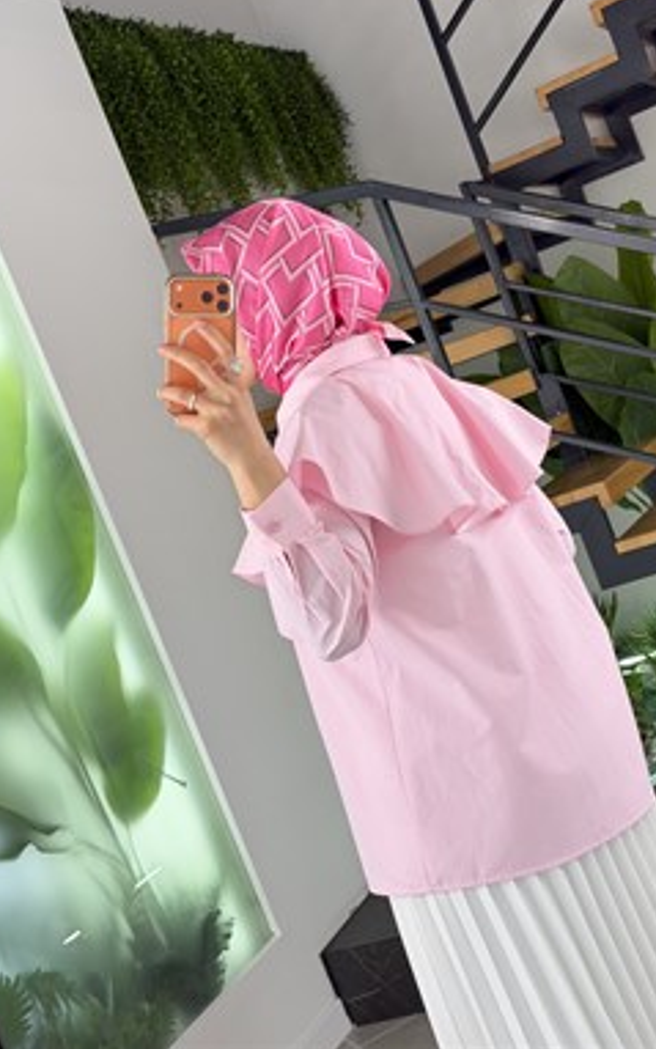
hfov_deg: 23.5
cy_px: 485
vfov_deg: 36.9
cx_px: 393
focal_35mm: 55
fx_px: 1572
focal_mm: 6.76
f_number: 1.78
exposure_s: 1/121
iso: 50
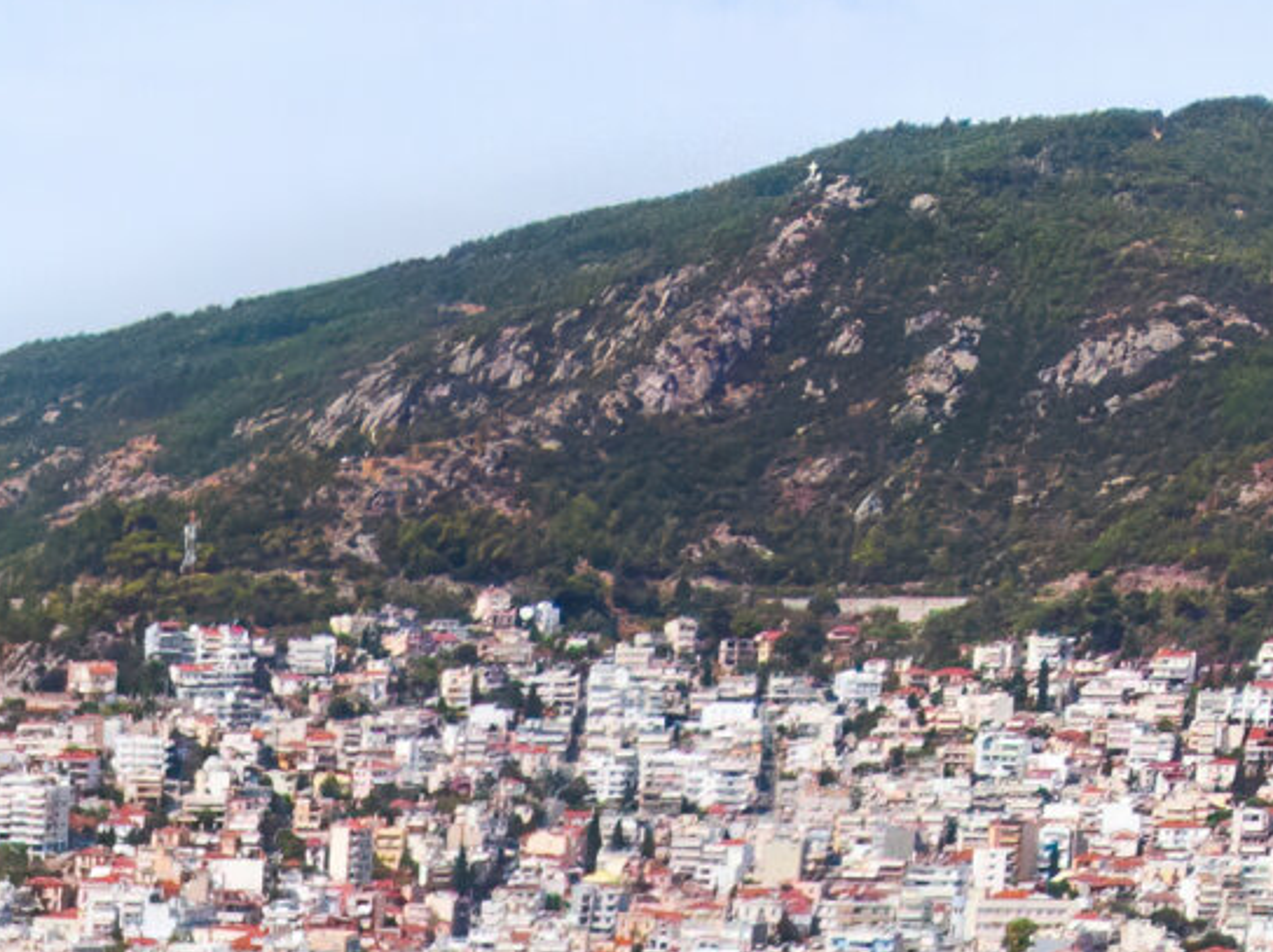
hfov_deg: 15.8
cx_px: -723
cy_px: 1741
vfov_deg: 12.0
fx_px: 4152
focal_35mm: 113
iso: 113
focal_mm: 4.5
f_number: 2.8
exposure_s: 1/350
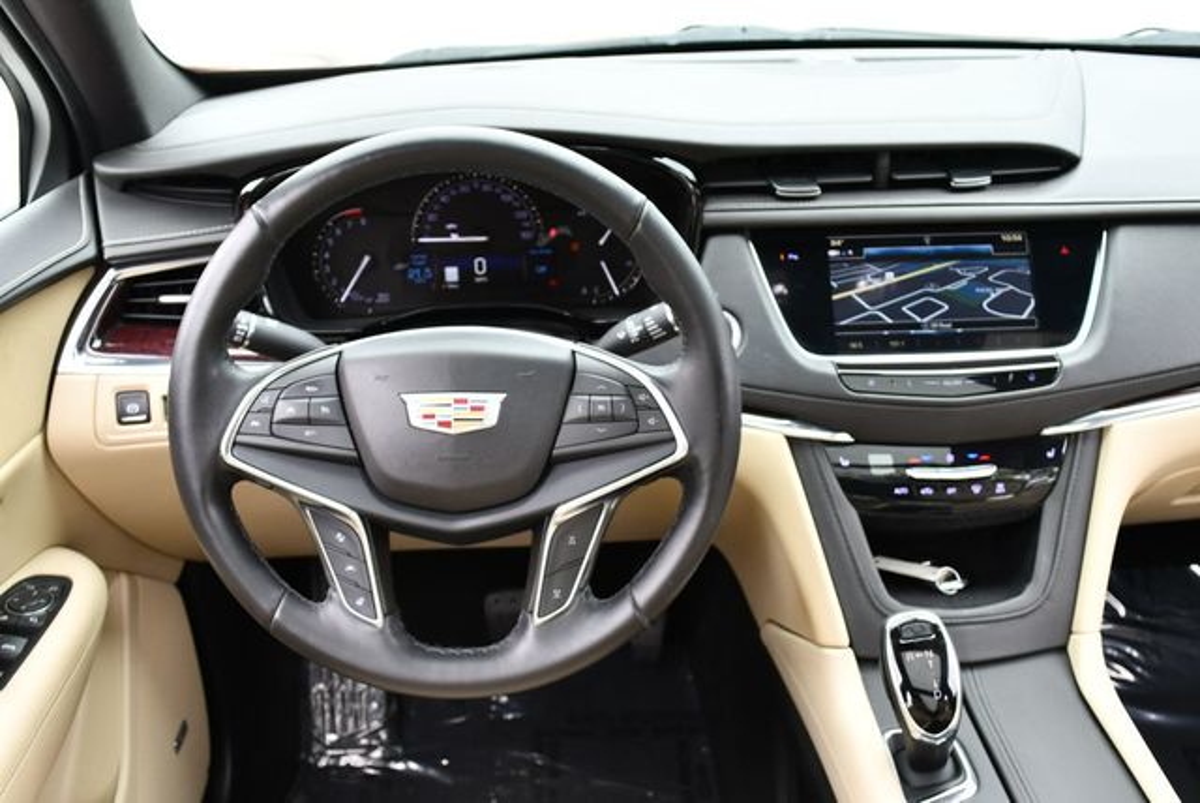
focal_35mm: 36
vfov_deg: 36.9
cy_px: 402
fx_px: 1201
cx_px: 600
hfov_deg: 53.1
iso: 400
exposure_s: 1/250
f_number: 4
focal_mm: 18
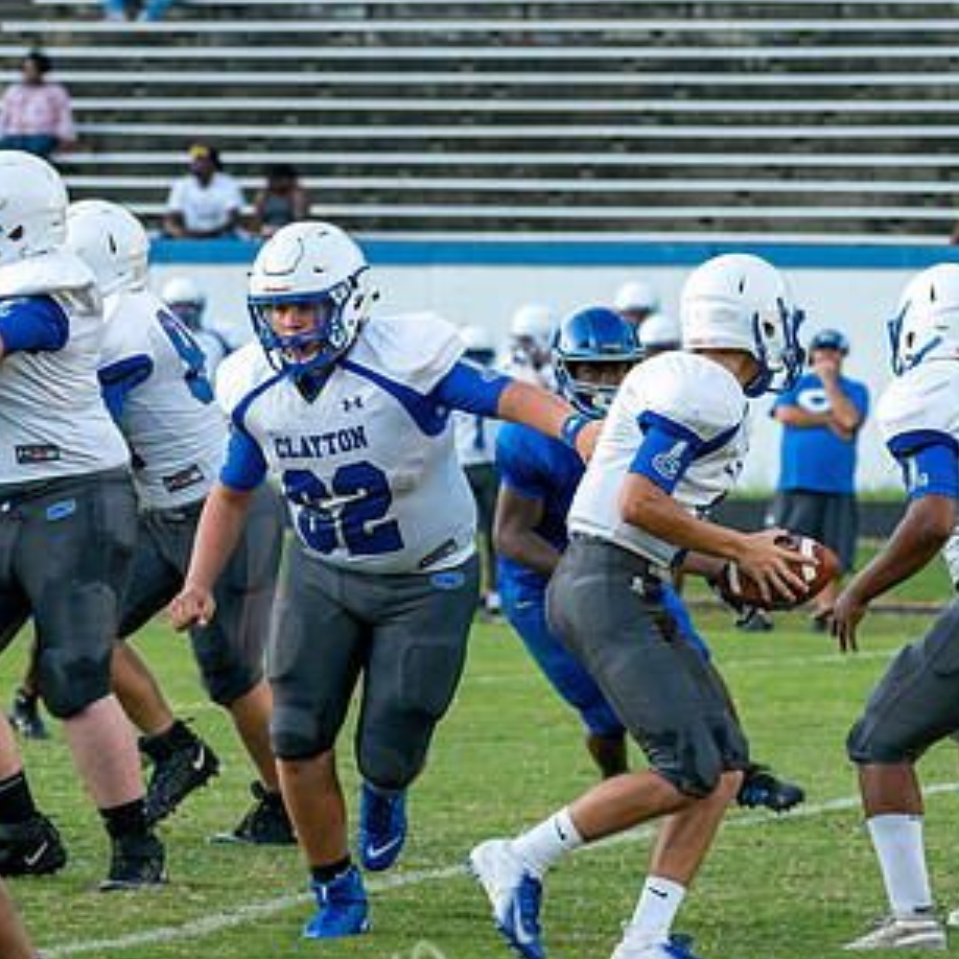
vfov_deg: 5.6
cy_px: 586
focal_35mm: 310
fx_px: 9716
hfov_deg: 5.7
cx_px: 542
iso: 2000
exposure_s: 1/1000
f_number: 5.6
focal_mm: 148
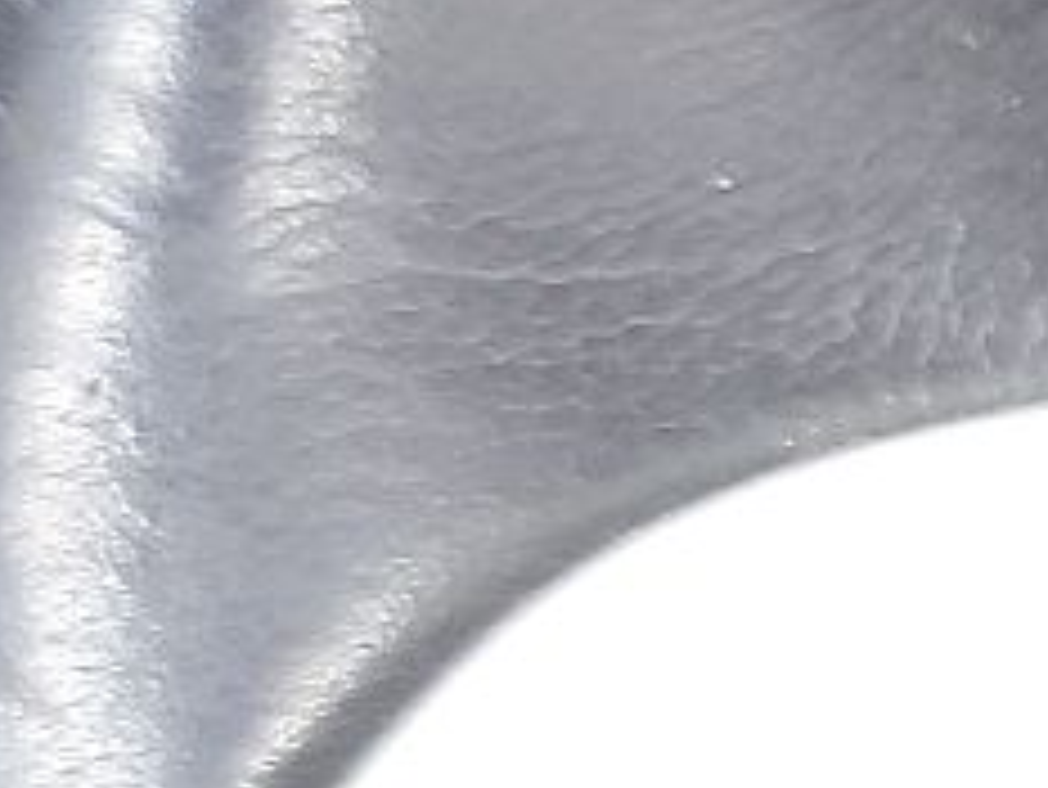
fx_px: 4332
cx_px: 2458
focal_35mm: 143
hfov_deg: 11.5
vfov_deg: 10.2
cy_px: 914
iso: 250
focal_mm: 5.23
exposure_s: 1/50
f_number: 1.8
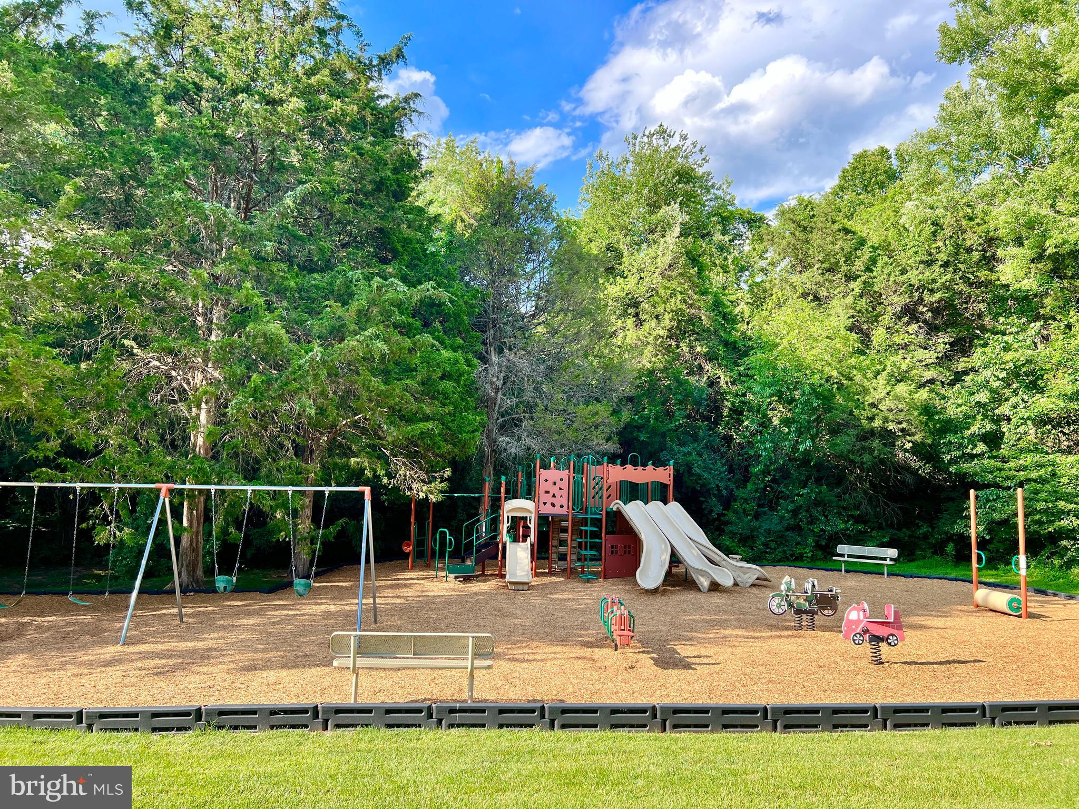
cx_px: 540
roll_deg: -1.8
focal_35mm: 26
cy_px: 404
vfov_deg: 53.1
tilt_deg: +6.1
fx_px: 810
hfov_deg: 67.3
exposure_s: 1/797
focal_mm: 5.7
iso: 50
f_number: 1.5
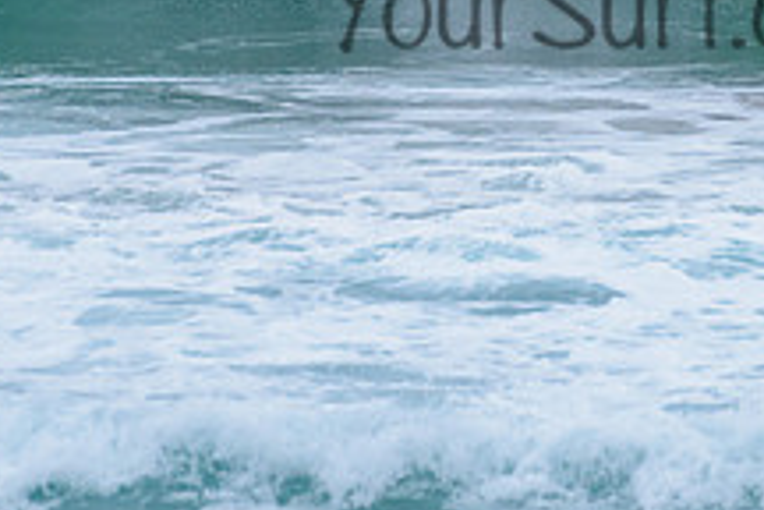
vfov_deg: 0.8
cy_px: -52
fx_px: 34865
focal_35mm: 1643
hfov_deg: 1.3
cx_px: 662
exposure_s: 1/2000
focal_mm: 500
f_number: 5.6
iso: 720
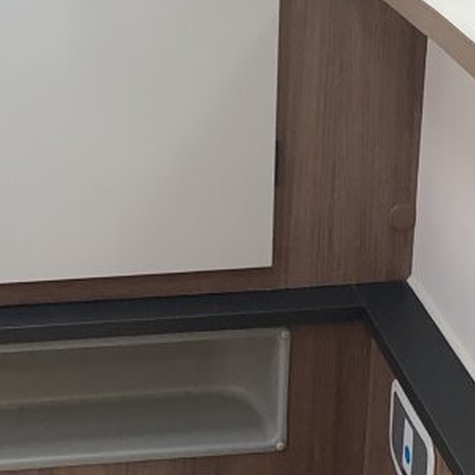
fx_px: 1459
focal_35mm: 94
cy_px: 239
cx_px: 207
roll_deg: -1.3
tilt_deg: -23.8
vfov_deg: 18.5
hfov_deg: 18.5
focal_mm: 3.3
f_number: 2.4
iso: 80
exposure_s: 1/120
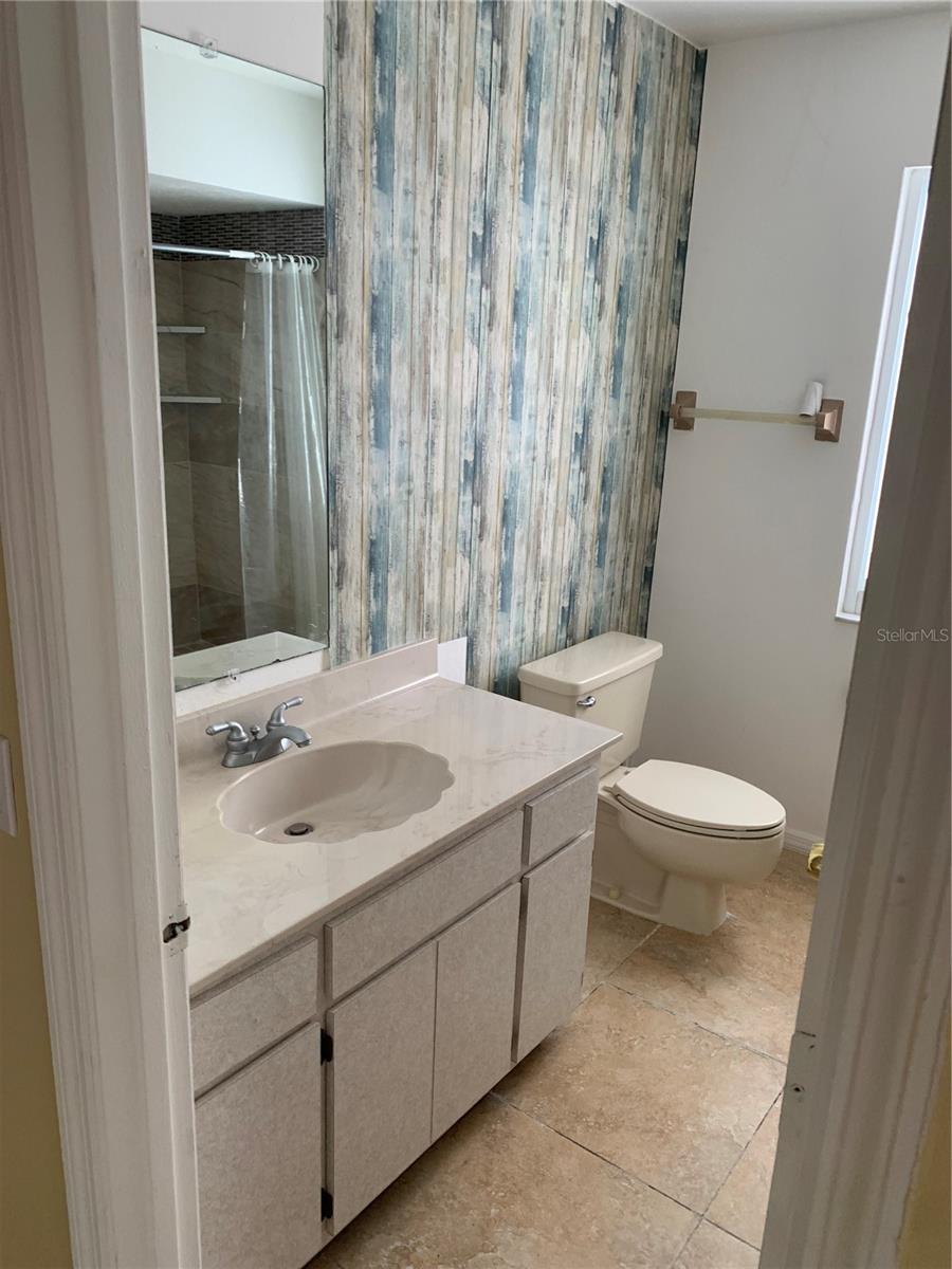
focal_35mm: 26
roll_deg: -2.2
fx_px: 953
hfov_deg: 53.1
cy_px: 634
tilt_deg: -12.3
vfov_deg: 67.3
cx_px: 476
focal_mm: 4.25
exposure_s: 1/62
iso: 100
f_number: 1.8
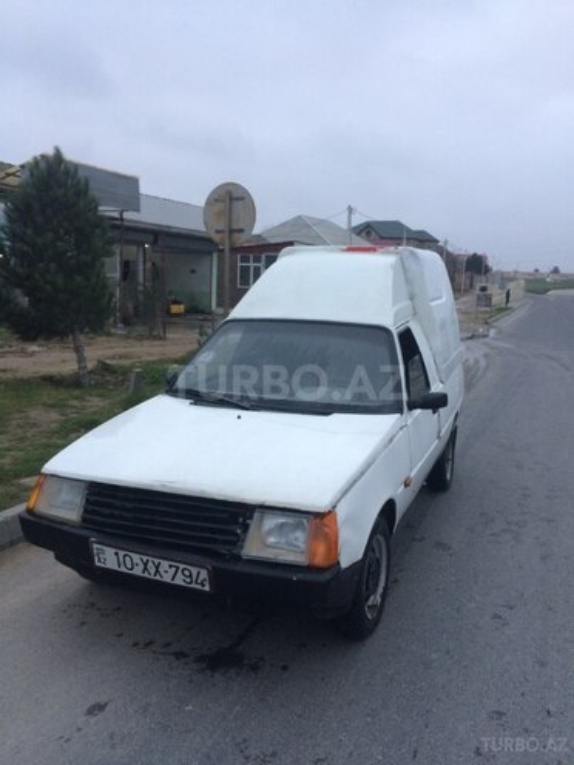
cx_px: 287
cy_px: 382
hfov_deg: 48.2
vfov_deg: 61.7
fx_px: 641
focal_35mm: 29
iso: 64
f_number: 2.2
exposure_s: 1/33
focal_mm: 4.15
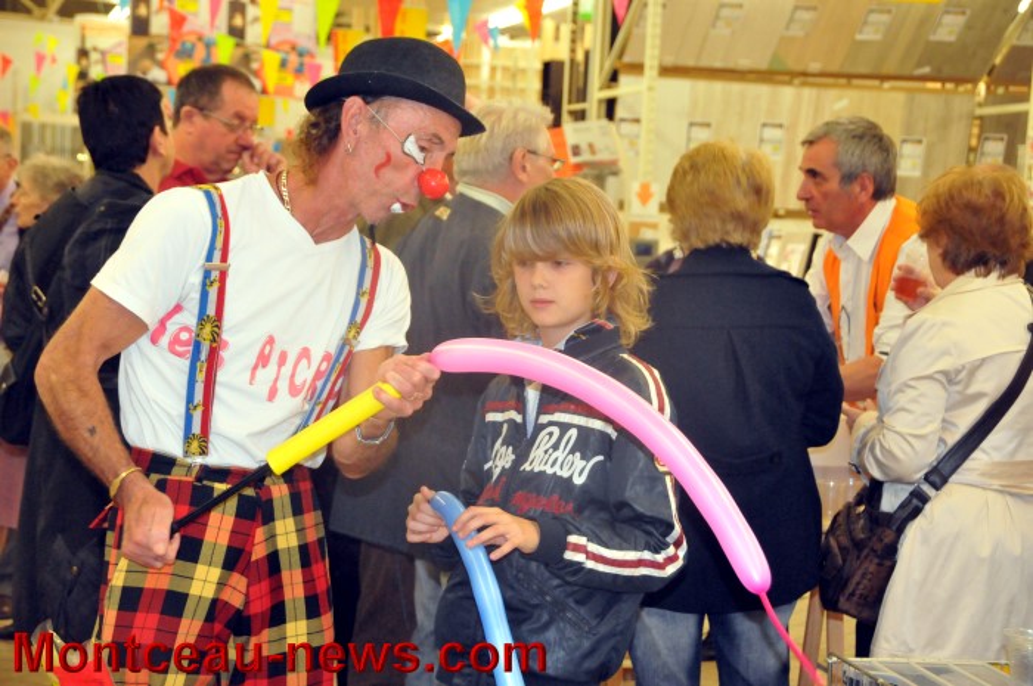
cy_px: 343
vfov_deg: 18.1
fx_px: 2150
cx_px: 516
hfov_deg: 27.0
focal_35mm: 75
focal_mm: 50
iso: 3200
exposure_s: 1/160
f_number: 7.1
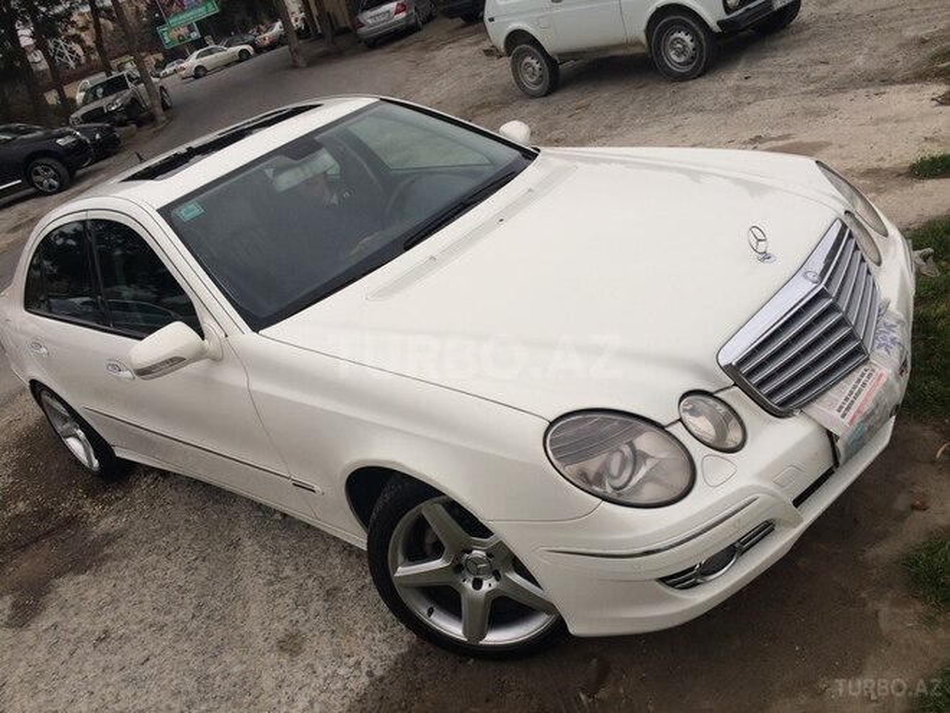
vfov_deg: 48.2
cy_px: 356
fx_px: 796
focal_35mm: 29
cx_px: 475
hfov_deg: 61.7
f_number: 2.2
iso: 32
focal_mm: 4.15
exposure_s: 1/117
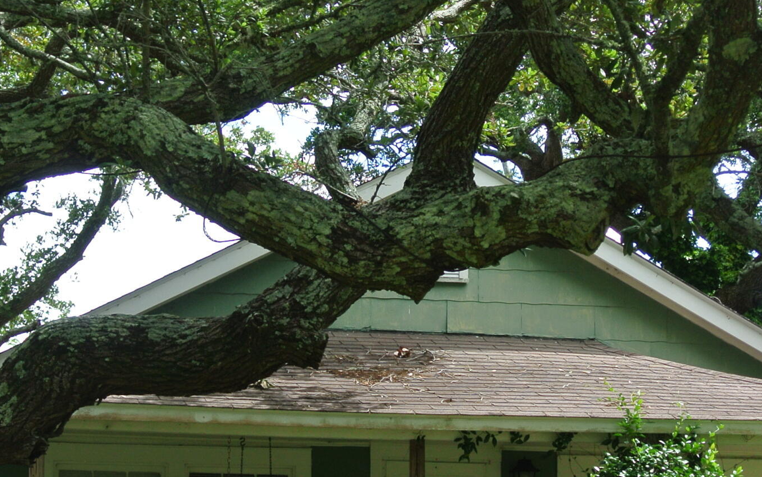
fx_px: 2306
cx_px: 466
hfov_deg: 18.7
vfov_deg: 11.7
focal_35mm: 111
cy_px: 475
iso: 100
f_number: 4.5
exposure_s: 1/250
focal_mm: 18.2
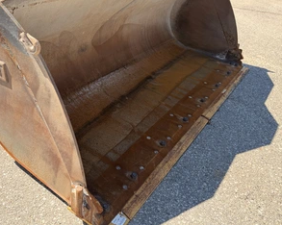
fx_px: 267
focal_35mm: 32
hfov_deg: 55.5
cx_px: 121
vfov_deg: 45.3
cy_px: 83
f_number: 1.78
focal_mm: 6.76
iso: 100
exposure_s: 1/1901
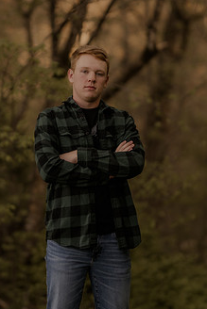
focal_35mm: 174
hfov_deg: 7.9
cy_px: 136
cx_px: 78
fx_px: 1499
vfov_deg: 11.8
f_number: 1.4
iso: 250
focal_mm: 85
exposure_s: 1/800
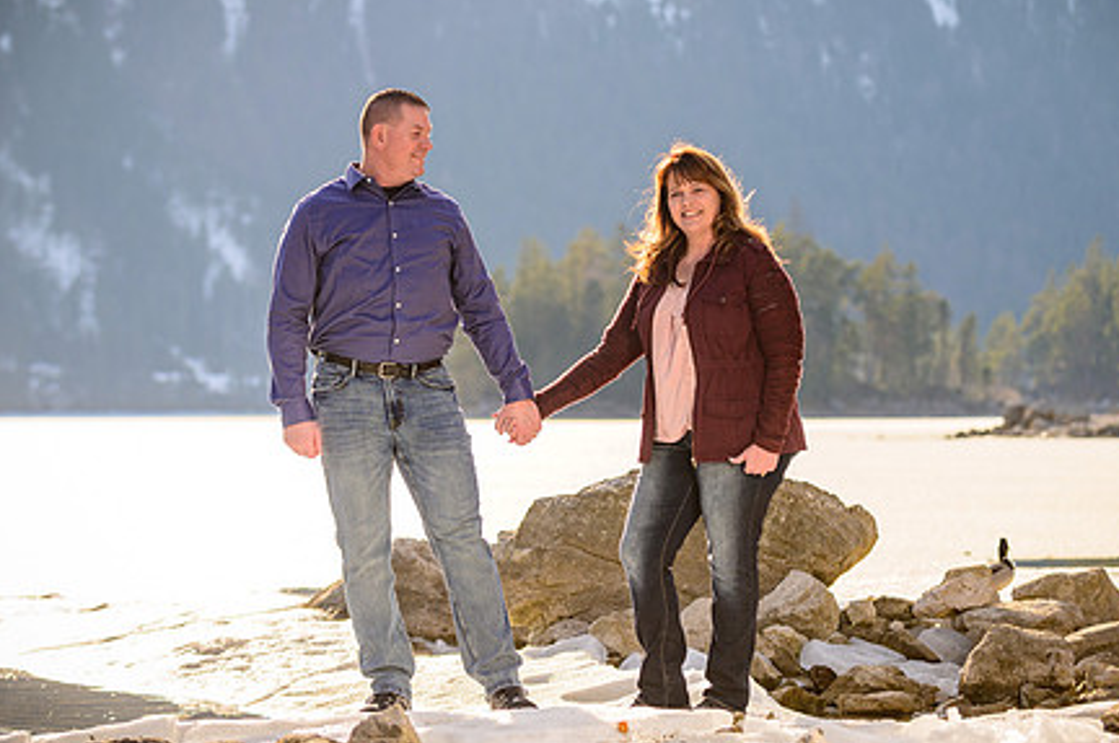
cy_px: 334
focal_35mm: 137
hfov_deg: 15.0
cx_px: 583
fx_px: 4254
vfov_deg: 10.0
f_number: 3.5
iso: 125
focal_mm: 102
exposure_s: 1/1250
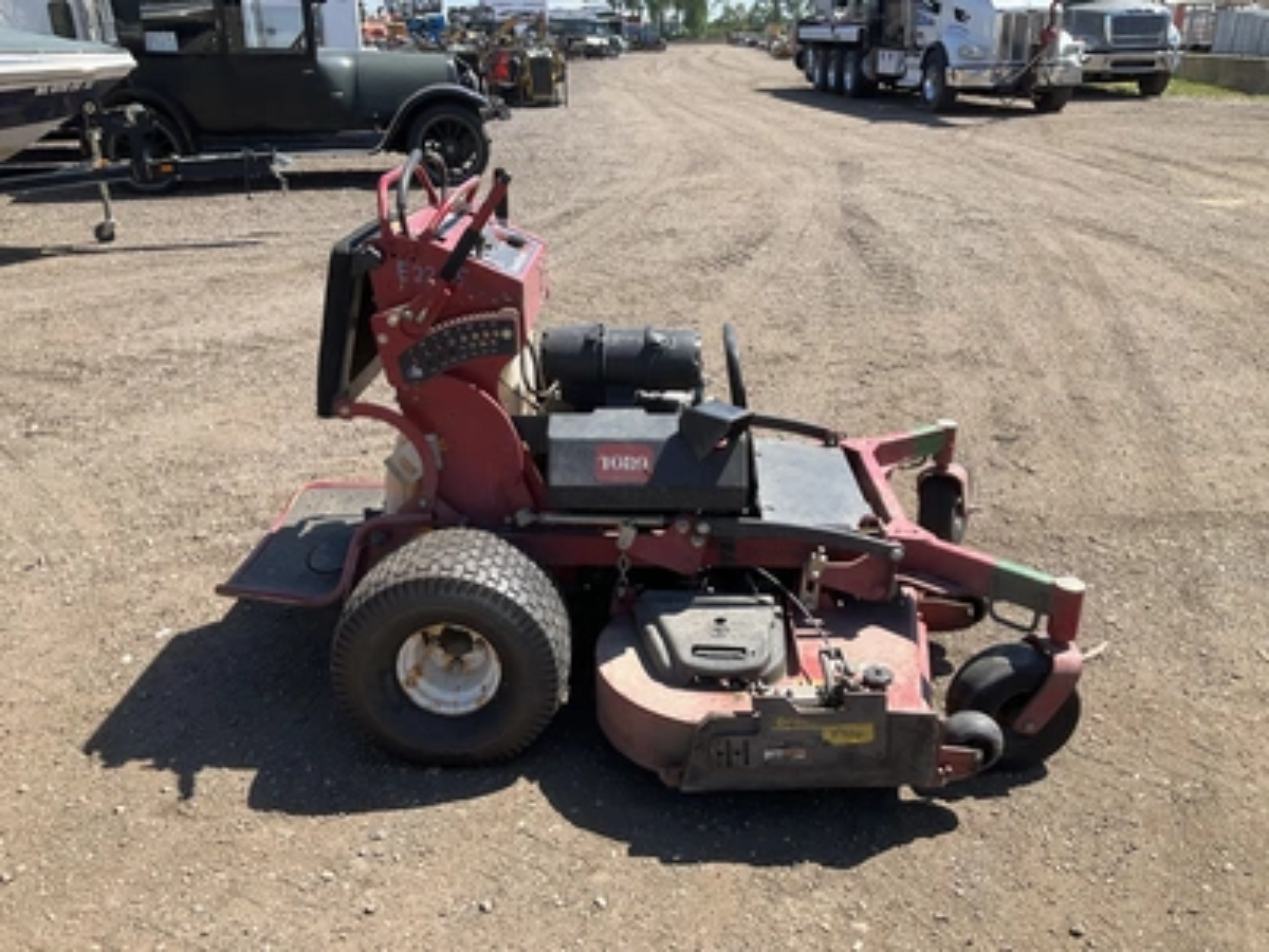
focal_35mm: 29
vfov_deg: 48.2
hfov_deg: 61.7
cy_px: 476
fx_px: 1063
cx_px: 634
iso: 25
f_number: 1.8
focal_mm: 3
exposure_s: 1/997
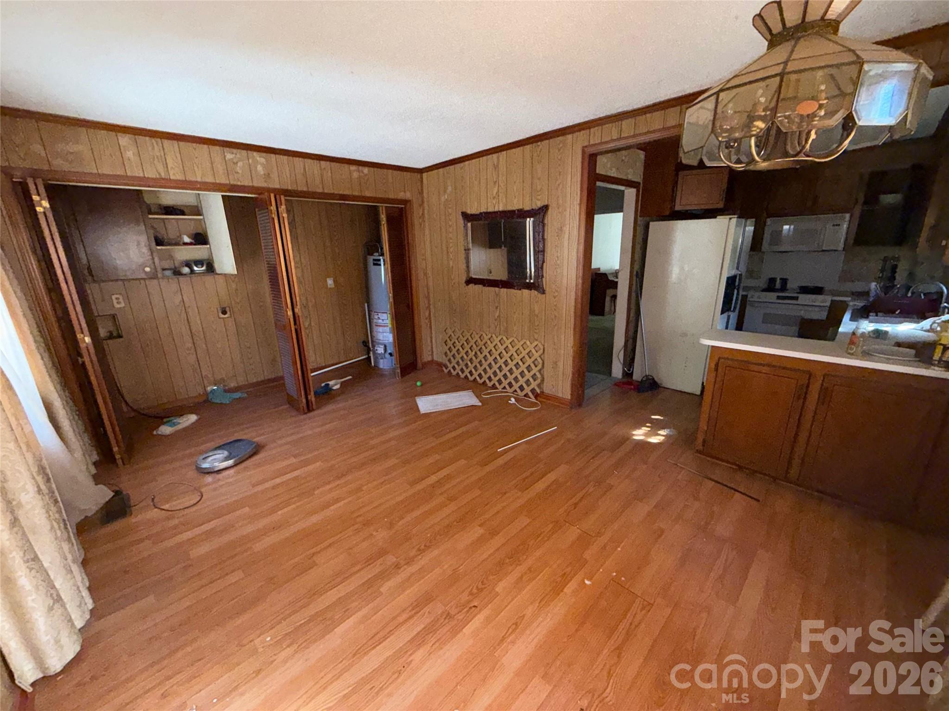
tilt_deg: -16.9
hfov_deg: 102.1
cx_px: 474
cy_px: 356
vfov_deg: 85.7
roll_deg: +1.4
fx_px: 384
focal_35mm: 14
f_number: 2.2
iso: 400
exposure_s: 1/60
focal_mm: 2.22
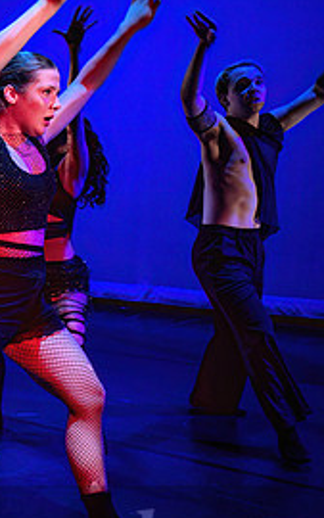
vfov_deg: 36.1
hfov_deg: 20.2
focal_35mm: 56
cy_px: 311
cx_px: -148
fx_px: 790
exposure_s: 1/300
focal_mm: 24
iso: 3200
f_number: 2.8
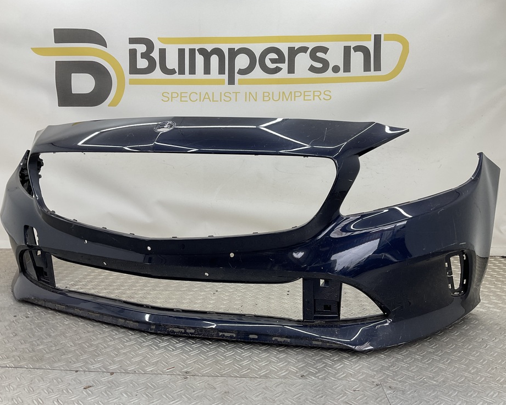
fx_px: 464
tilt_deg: -7.5
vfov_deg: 47.1
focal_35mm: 31
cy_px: 202
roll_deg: -0.9
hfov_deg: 57.2
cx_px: 241
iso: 20
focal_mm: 3
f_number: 1.8
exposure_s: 1/100
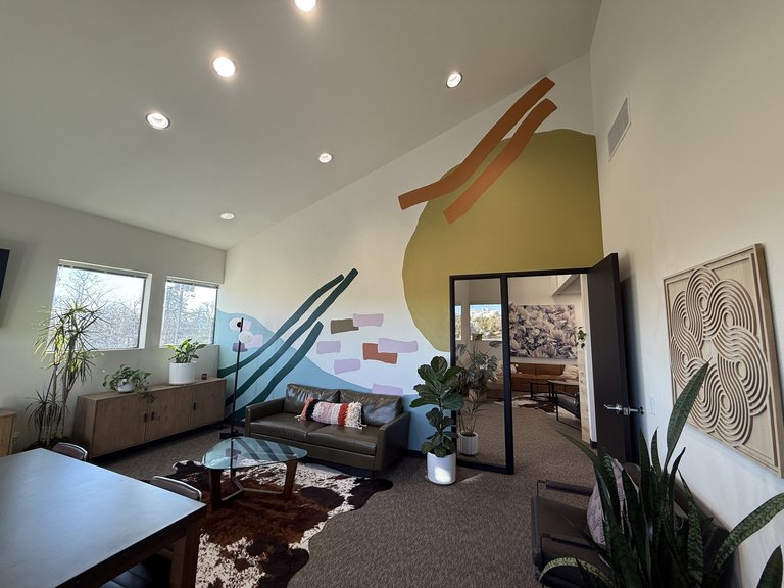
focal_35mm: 14
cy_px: 294
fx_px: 317
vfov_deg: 85.7
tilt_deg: +6.0
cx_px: 392
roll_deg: -0.2
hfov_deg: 102.1
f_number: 2.2
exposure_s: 1/120
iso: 64
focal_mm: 2.22
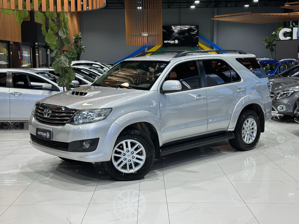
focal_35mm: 48
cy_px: 112
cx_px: 150
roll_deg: +0.3
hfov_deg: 39.7
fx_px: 415
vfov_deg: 30.3
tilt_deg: -7.6
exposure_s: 1/120
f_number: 1.78
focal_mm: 6.86
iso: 125
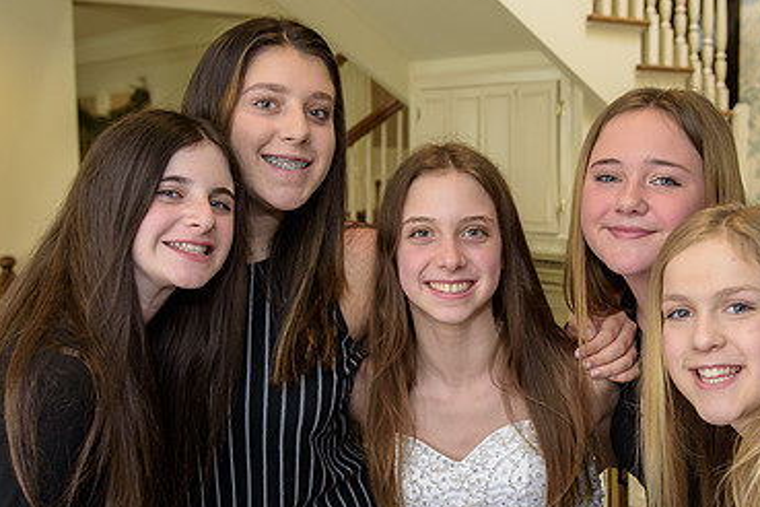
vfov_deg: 24.2
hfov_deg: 35.5
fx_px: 1182
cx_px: 450
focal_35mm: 56
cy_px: 288
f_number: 3.2
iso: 1600
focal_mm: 31
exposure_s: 1/125
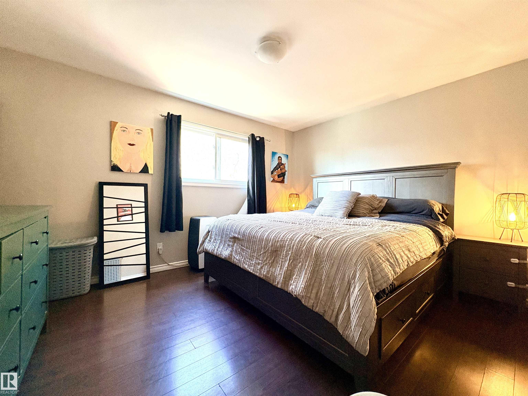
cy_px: 198
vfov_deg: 85.7
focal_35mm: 14
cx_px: 264
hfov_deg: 102.1
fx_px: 214
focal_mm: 2.22
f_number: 2.2
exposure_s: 1/60
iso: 400
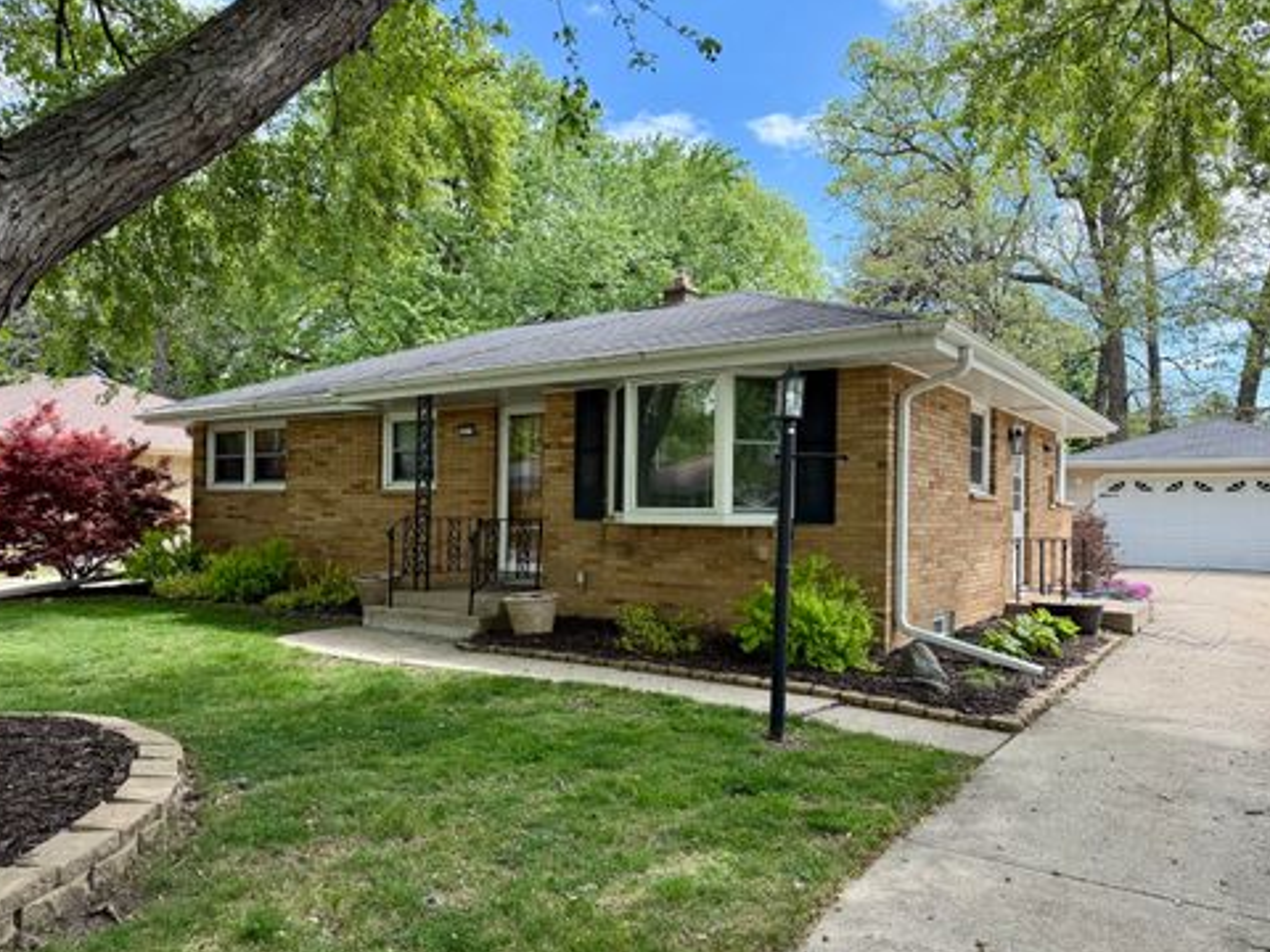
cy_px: 485
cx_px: 622
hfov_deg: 69.4
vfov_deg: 54.9
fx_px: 917
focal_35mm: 25
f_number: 1.78
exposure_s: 1/1410
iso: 100
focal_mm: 6.76
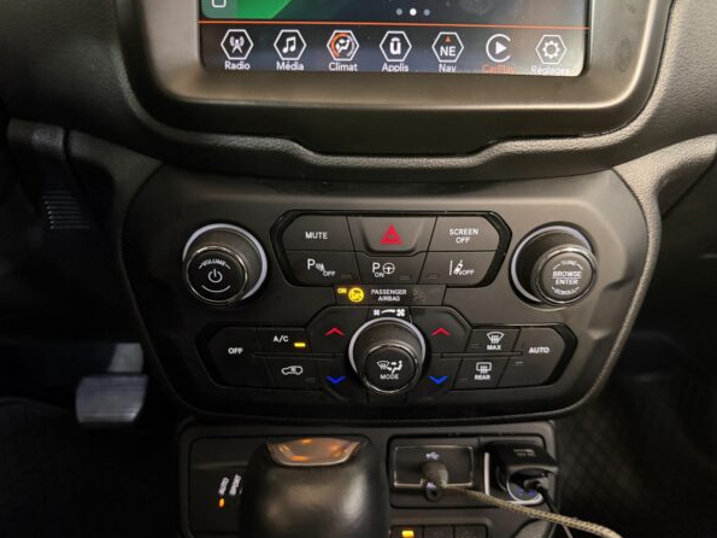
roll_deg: -0.7
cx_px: 368
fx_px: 518
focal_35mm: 25
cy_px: 271
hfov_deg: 69.4
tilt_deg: -21.7
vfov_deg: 54.9
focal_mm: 6.76
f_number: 1.78
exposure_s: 1/29
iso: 1250
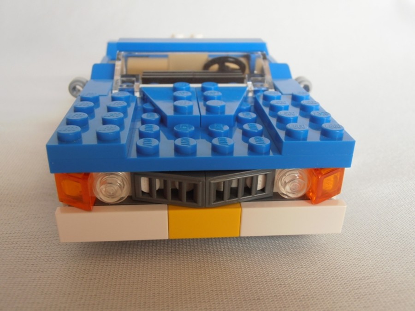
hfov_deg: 50.1
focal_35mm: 37
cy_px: 156
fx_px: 444
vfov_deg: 38.7
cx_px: 208
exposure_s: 1/40
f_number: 3.9
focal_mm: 6.61
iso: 80
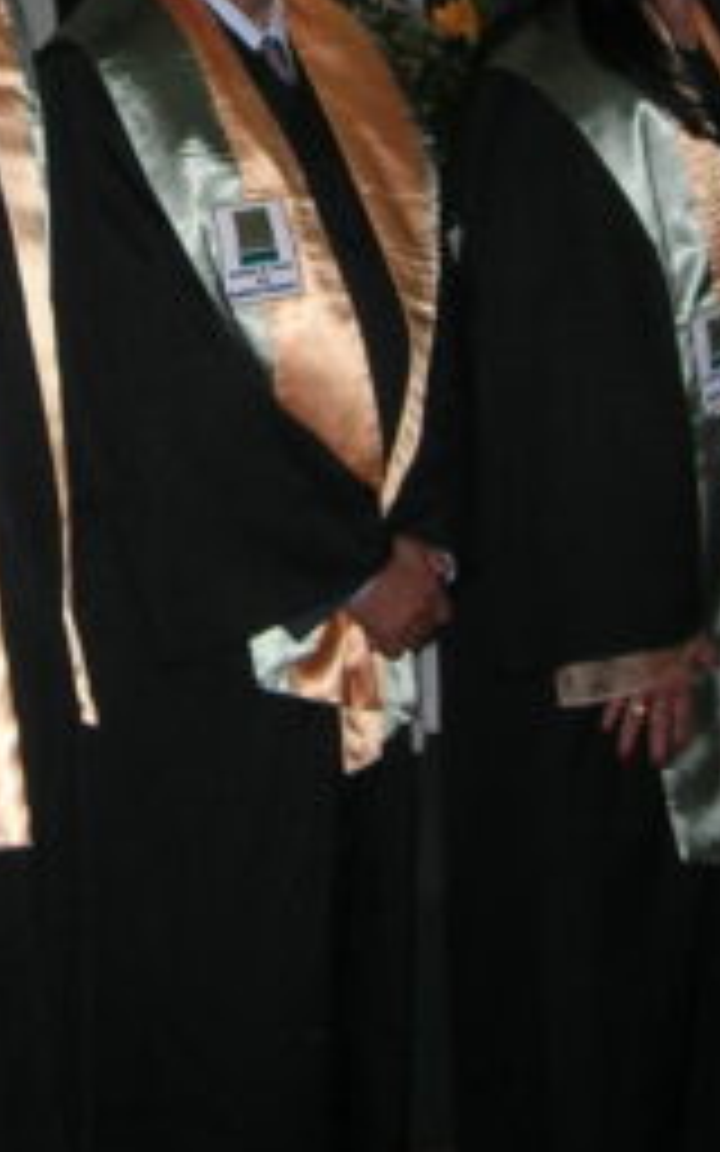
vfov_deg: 16.9
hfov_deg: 10.8
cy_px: 14
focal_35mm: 121
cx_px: 99
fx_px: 3799
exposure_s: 1/60.1
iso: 64
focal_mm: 7.8
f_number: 2.8
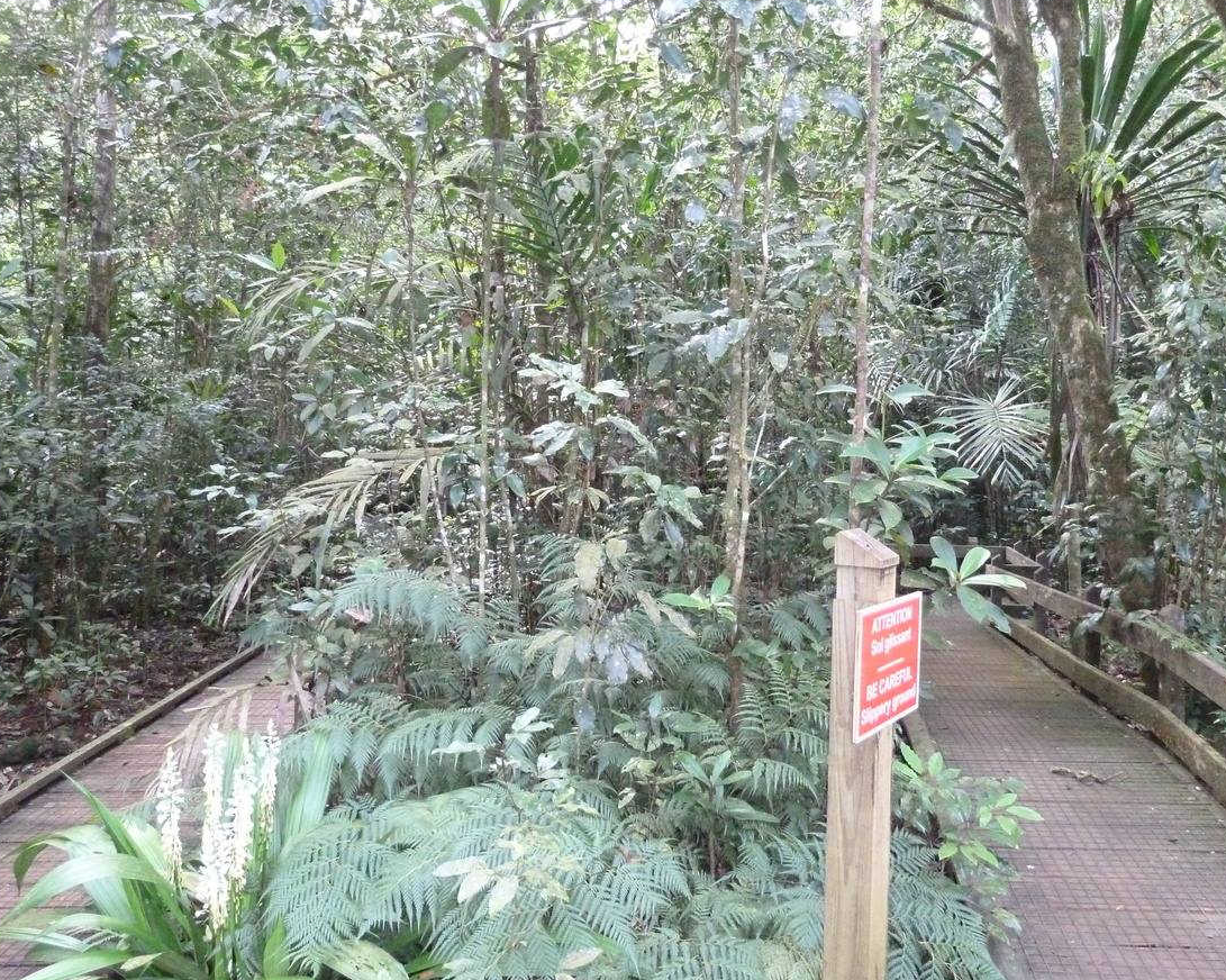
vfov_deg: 50.0
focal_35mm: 29
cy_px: 489
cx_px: 657
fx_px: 1052
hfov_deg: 60.4
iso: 800
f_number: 3.3
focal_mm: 4.4
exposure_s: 1/30
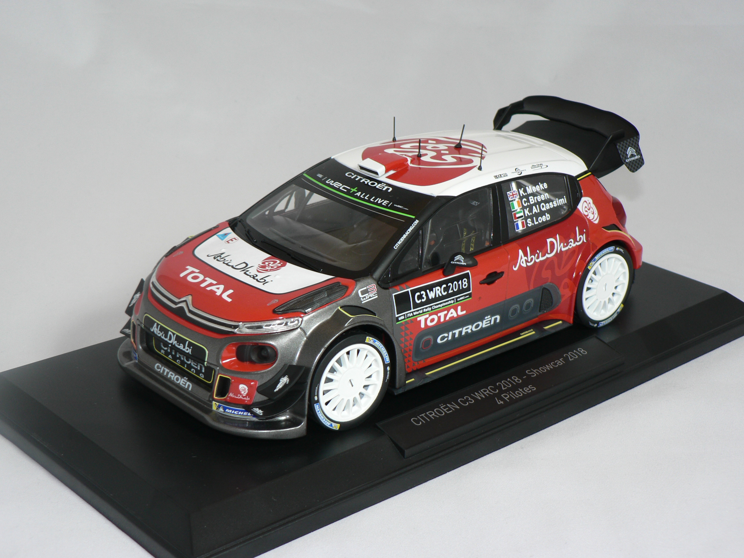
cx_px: 372
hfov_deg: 30.7
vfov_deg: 23.3
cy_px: 279
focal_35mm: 63
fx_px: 1354
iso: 80
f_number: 3.2
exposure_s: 1/60
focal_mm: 10.5
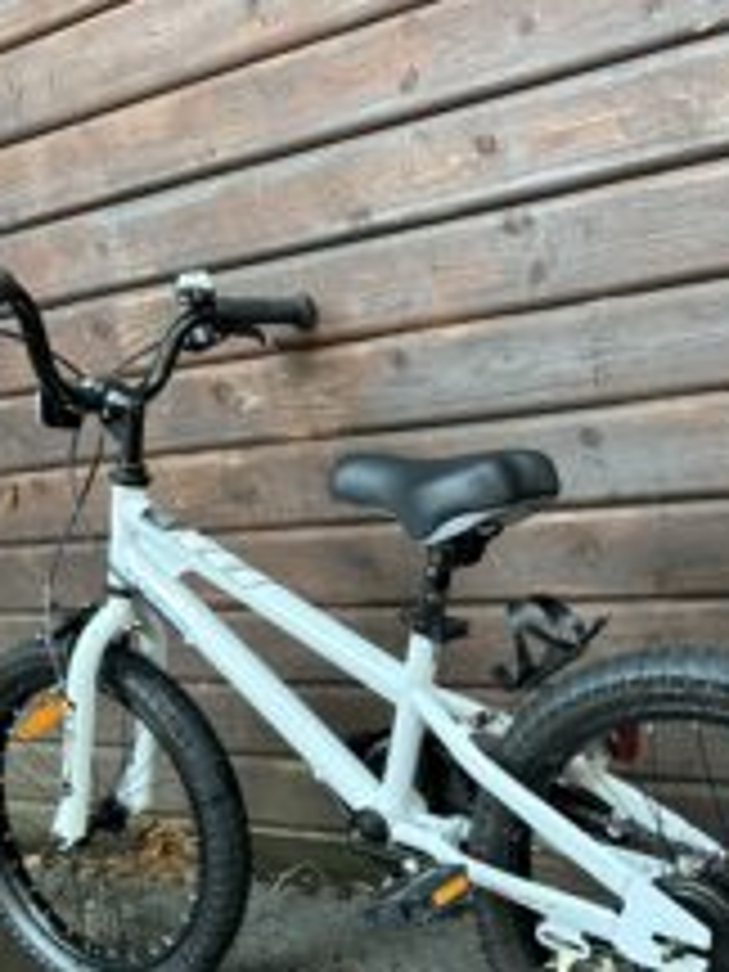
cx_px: 464
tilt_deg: -13.7
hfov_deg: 35.7
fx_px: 1123
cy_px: 657
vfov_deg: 46.0
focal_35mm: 40
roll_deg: +8.5
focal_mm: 6.86
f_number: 1.78
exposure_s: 1/60
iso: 320
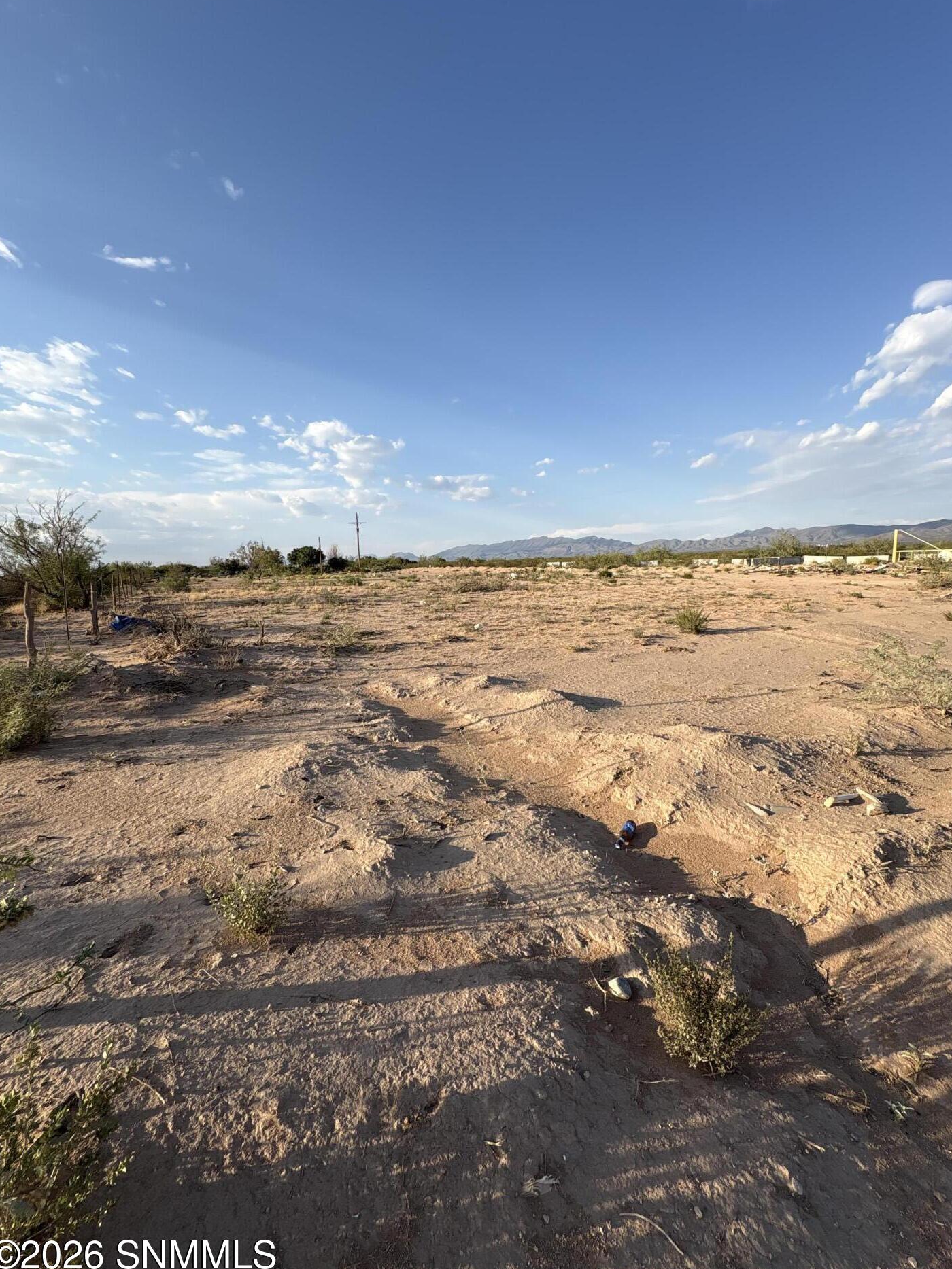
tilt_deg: -7.0
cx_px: 498
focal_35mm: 15
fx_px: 550
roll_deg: +0.6
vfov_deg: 98.2
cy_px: 638
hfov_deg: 81.7
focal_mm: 2.22
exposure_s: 1/1477
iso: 50
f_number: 2.2
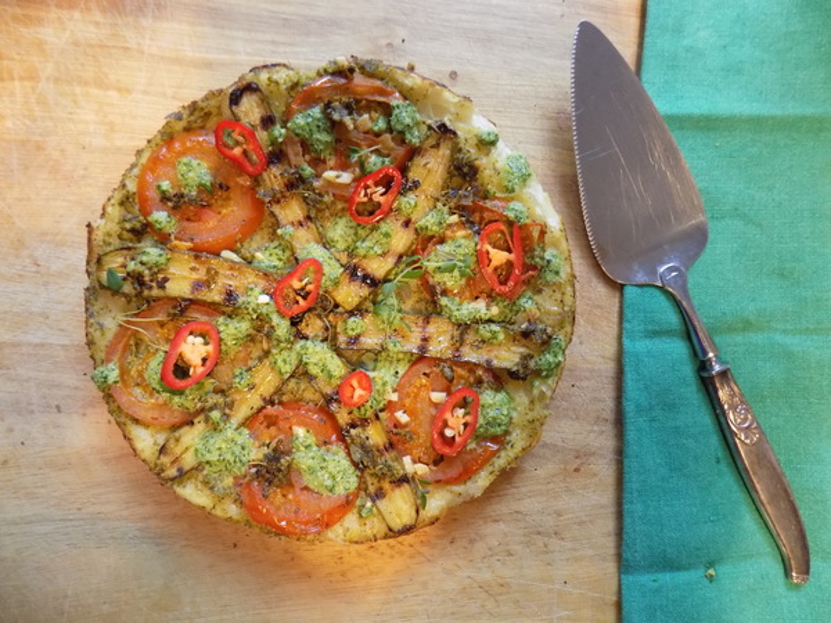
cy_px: 312
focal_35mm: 23
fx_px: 552
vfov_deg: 58.9
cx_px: 416
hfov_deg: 73.9
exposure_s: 1/15
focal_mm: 4
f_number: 3.1
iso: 400
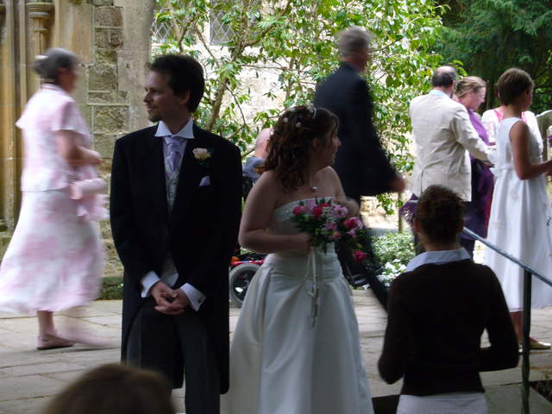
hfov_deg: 19.3
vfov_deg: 14.5
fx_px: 1627
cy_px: 207
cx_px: 276
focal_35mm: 102
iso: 100
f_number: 5.6
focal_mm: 16.8
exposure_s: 1/15
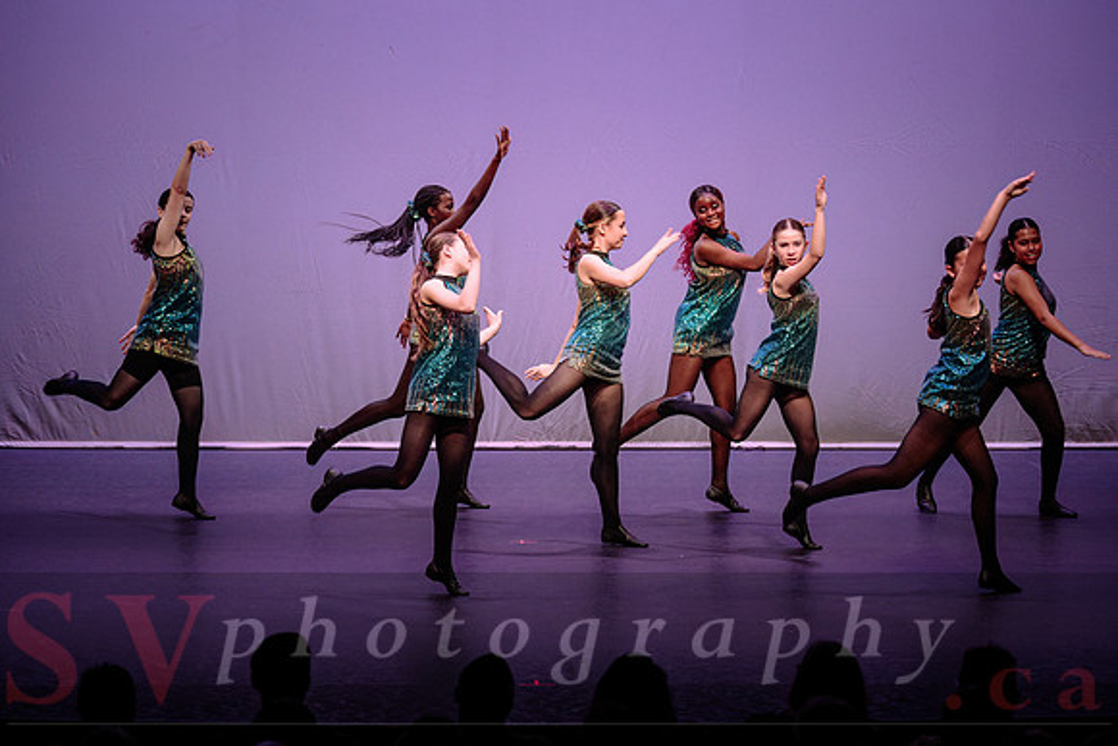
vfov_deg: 11.2
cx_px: 592
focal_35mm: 123
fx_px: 3816
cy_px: 351
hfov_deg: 16.7
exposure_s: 1/400
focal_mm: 116
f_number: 3.5
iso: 1250
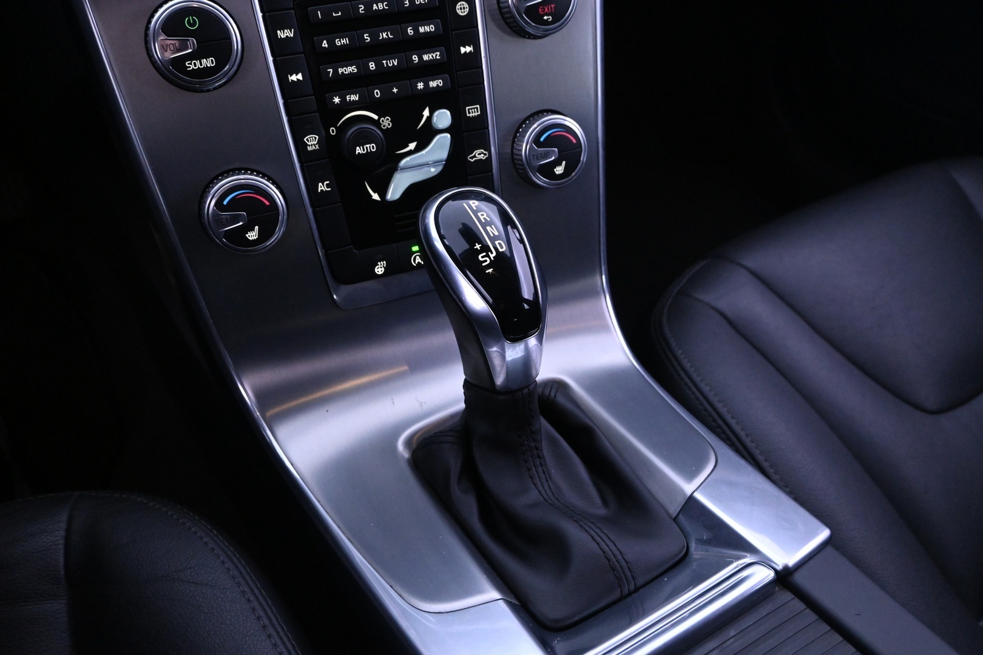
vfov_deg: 43.6
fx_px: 819
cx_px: 492
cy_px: 328
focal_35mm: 30
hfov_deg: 61.9
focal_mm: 20
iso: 4500
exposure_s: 1/30
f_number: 4.5
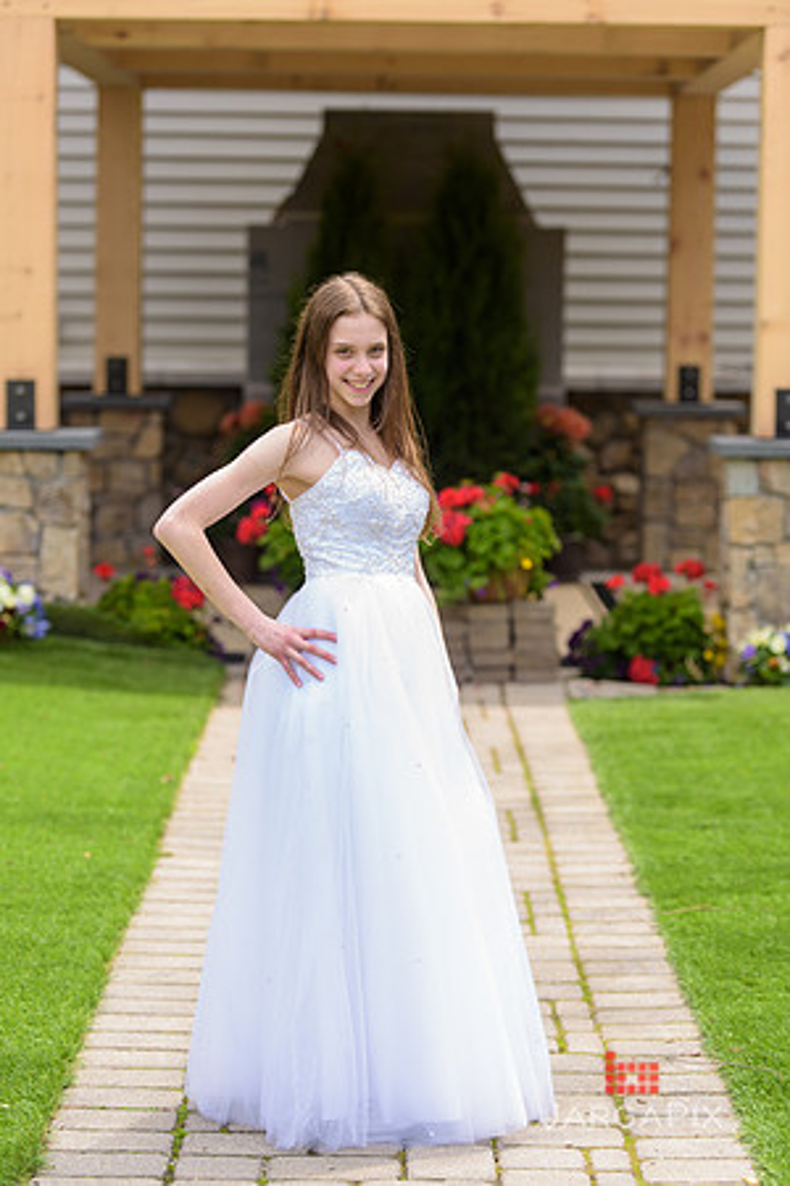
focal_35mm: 100
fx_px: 3291
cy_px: 593
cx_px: 395
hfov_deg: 13.7
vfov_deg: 20.4
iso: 200
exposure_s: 1/500
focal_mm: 100
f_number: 3.2
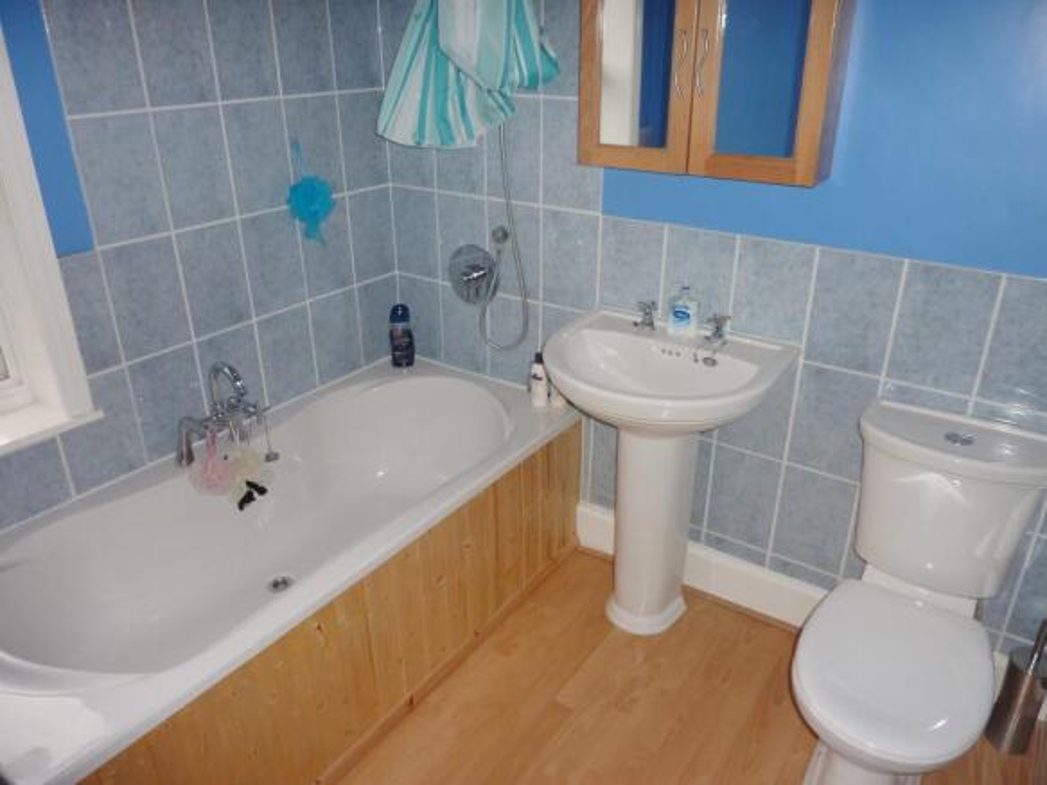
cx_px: 524
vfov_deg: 54.9
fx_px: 756
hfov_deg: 69.4
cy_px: 392
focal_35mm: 25
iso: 125
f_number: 3.3
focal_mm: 4.1
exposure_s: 1/30
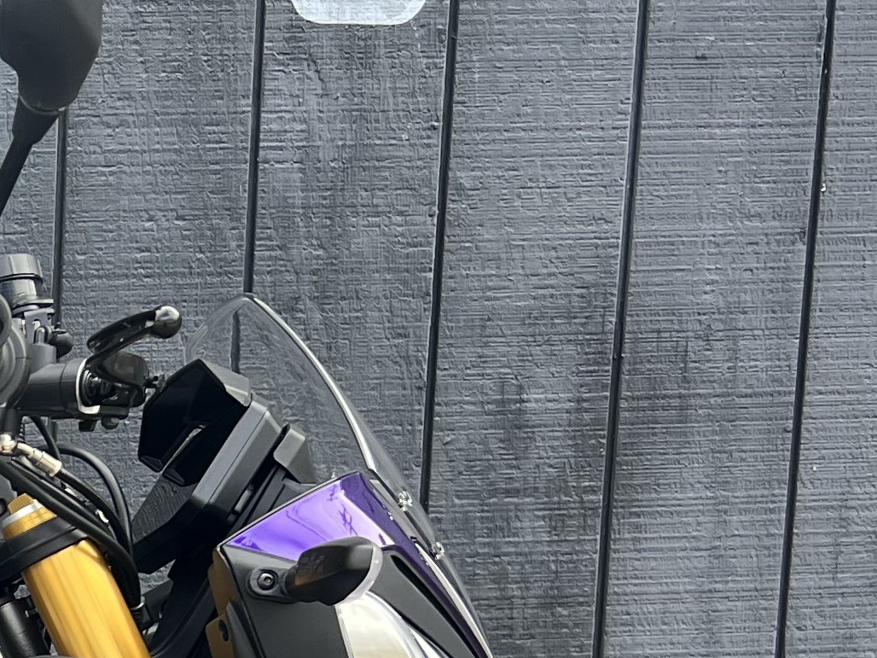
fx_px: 2584
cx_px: -643
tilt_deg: -9.6
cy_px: 1015
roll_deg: +0.8
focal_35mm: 102
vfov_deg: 13.6
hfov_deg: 16.5
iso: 50
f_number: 1.5
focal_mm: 5.7
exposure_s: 1/526
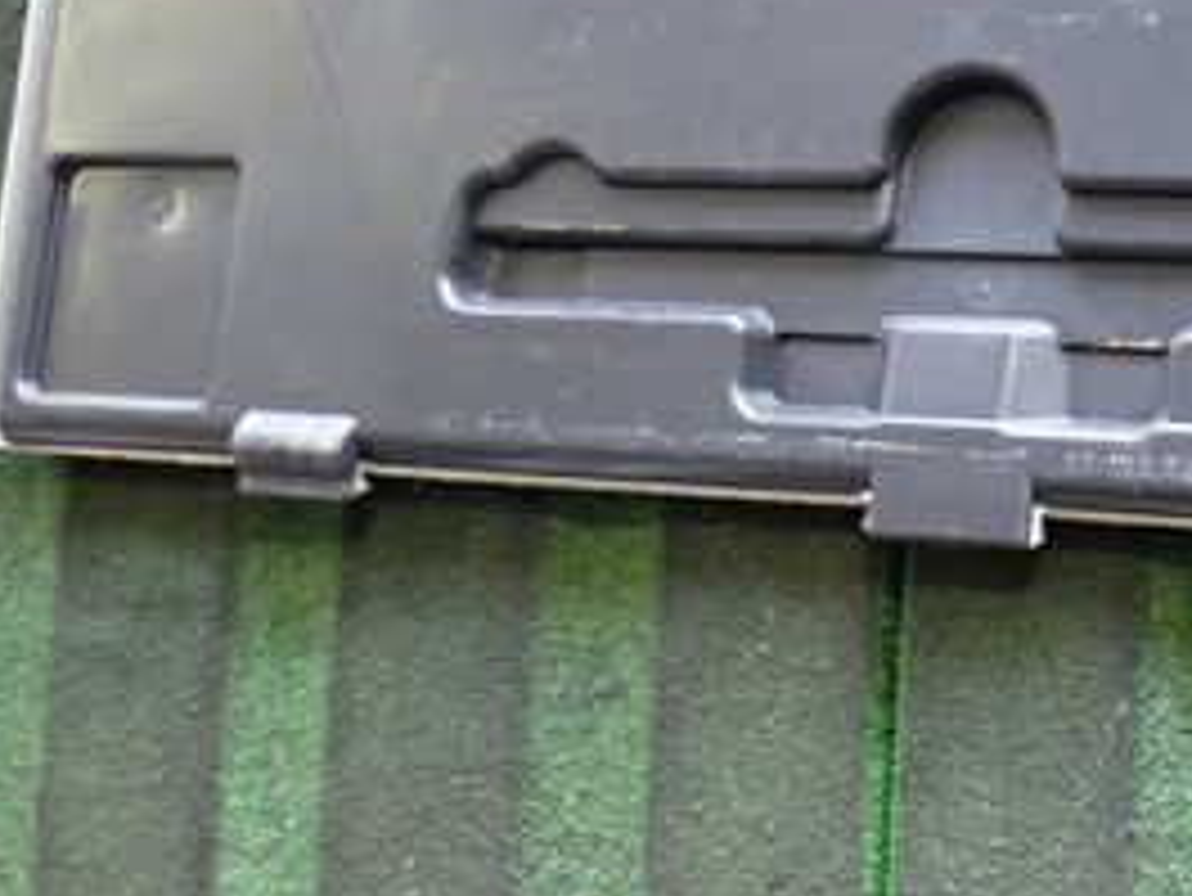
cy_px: 302
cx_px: 1188
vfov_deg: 21.6
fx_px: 2343
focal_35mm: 68
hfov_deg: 27.0
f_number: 2.3
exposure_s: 1/30
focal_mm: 5.4
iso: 250
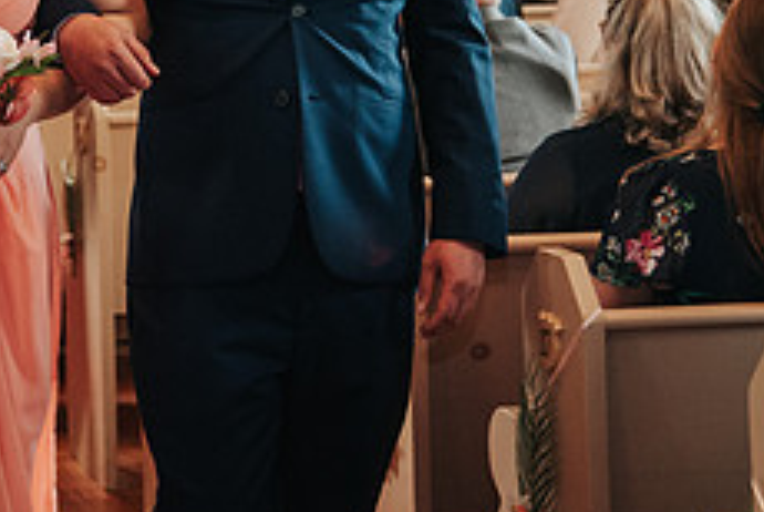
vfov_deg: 8.8
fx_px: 3294
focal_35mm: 155
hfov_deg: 13.1
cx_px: 113
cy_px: -101
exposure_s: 1/60
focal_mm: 58
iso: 1600
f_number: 4
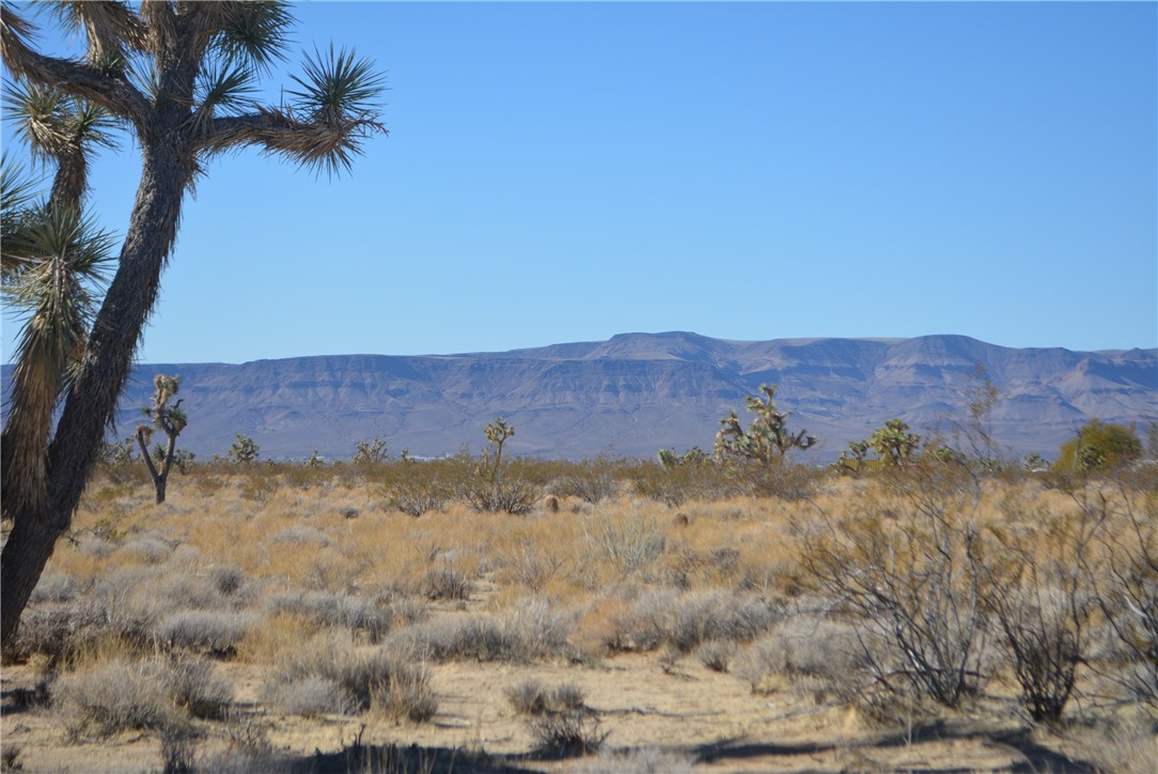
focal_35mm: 82
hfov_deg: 24.6
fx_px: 2655
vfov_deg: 16.6
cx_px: 579
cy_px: 387
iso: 400
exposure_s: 1/1600
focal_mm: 55
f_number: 7.1
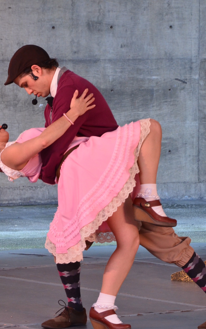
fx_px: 2180
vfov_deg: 8.6
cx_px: 56
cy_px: 165
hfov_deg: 5.4
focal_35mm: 243
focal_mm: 105
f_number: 10
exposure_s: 1/100
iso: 1250
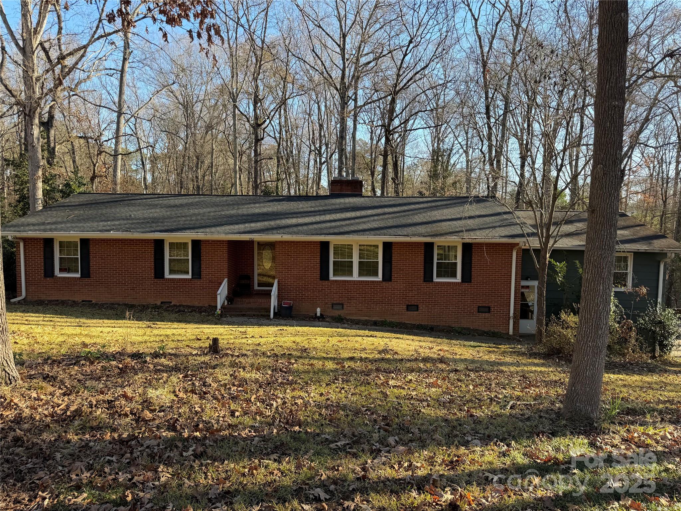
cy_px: 256
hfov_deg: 71.6
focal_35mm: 24
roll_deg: -0.4
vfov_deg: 56.8
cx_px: 340
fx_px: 472
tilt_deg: -3.8
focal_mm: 6.76
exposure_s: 1/772
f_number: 1.78
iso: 80
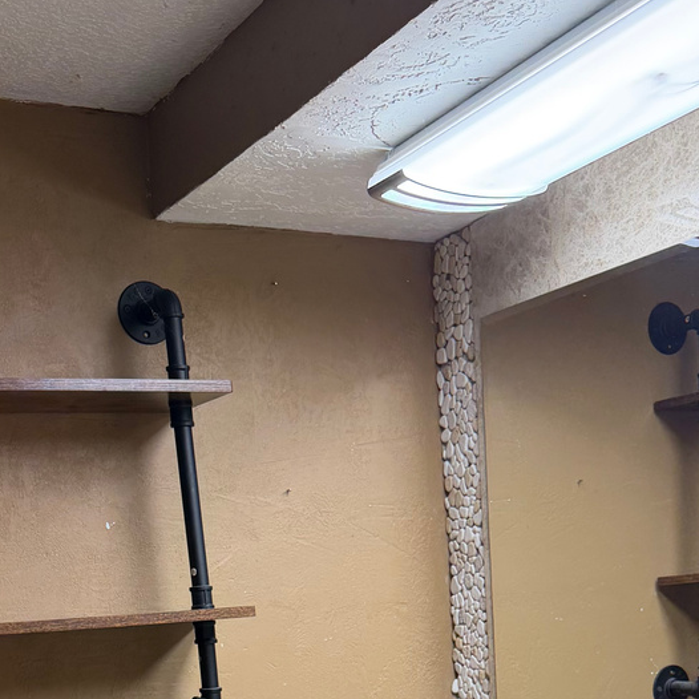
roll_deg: +3.2
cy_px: 900
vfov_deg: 24.4
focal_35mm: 62
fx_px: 1416
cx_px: 401
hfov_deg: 27.7
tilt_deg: -11.8
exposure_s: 1/120
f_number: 1.78
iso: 125
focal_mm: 6.76
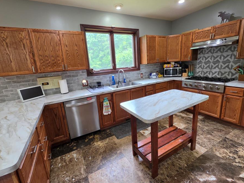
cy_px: 89
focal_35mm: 15
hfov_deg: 98.1
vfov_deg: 81.8
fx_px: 106
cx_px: 122
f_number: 1.9
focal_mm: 2.2
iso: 160
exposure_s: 1/60
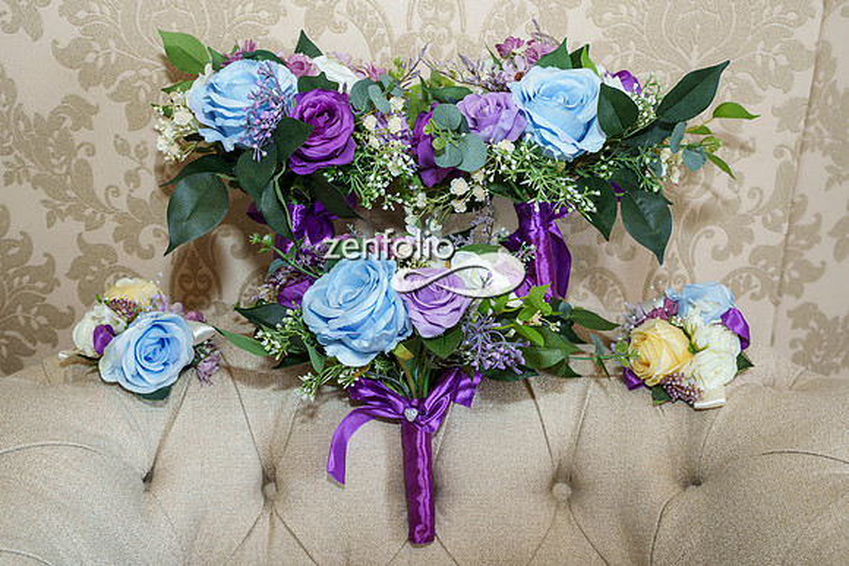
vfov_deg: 31.9
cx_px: 406
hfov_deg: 46.4
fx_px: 990
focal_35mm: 42
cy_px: 273
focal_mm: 39
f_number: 5.6
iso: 800
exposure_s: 1/60
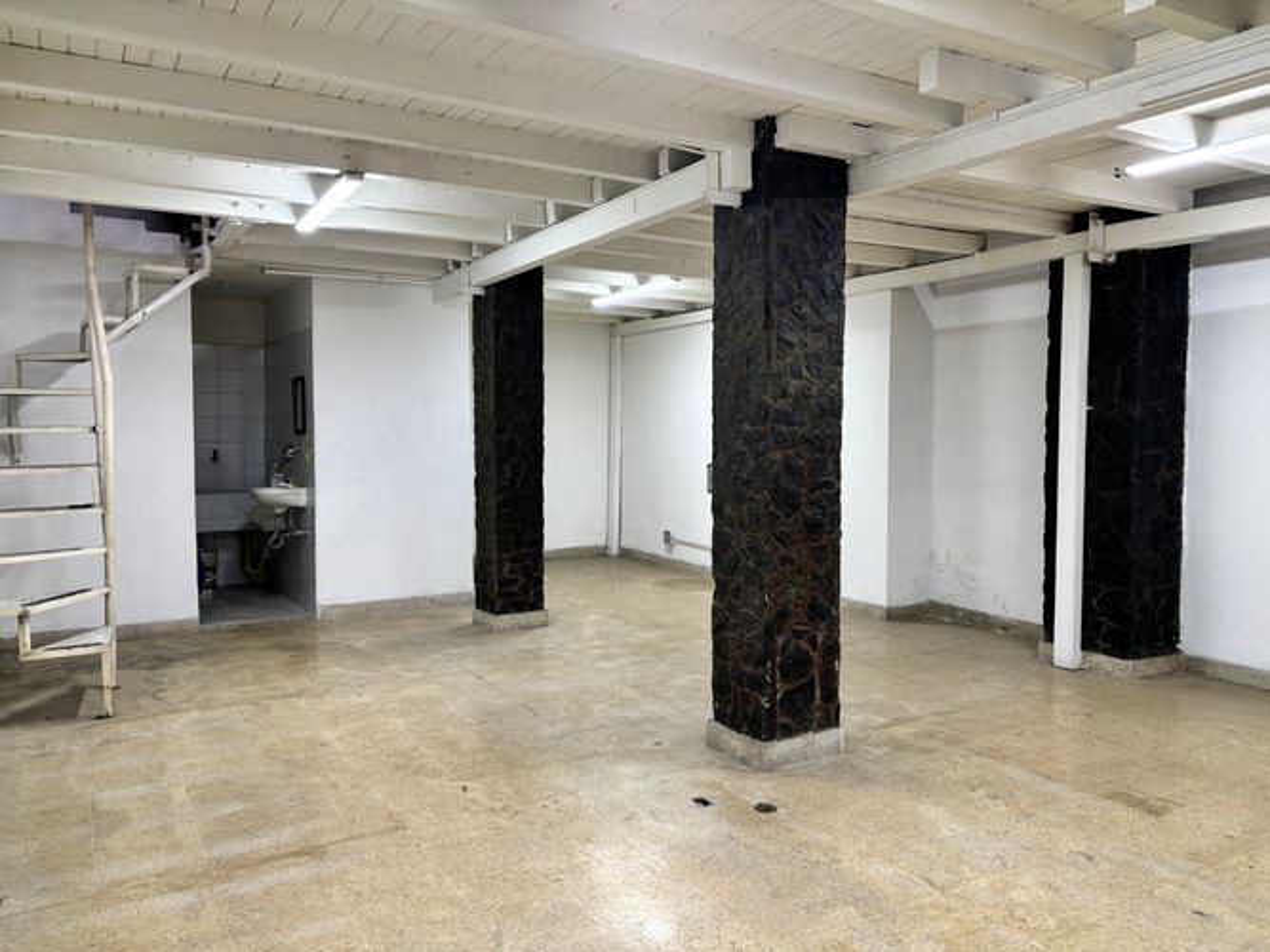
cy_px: 476
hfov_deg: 67.3
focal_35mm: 26
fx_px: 954
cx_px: 635
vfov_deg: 53.0
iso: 80
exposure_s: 1/60
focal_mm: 5.96
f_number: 1.6
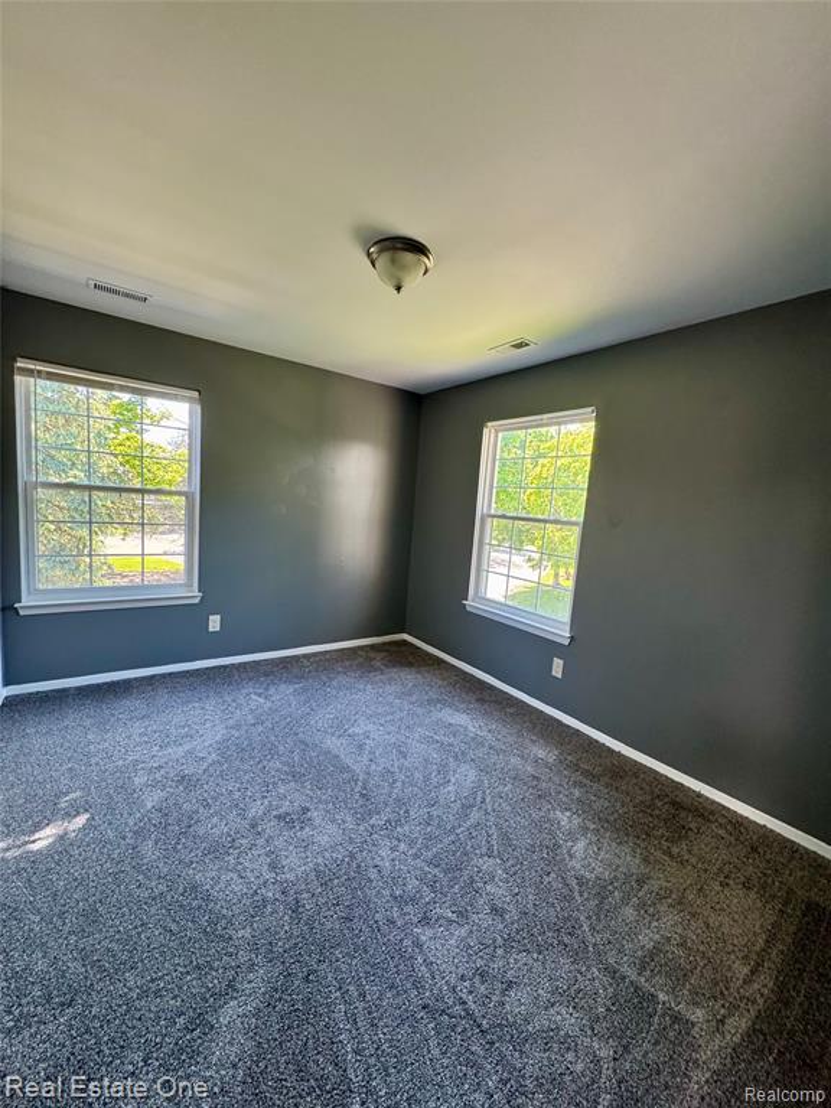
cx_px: 416
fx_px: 448
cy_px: 554
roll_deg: -3.7
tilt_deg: -6.7
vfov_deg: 102.1
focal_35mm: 14
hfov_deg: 85.7
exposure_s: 1/99
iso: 320
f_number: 2.2
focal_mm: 2.22
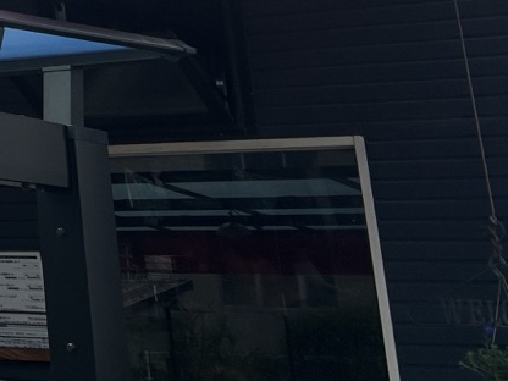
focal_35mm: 100
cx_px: -365
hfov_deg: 16.8
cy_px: -283
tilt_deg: +20.2
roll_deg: -0.8
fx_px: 1468
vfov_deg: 13.4
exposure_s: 1/5319
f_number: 1.5
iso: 50
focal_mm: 5.7
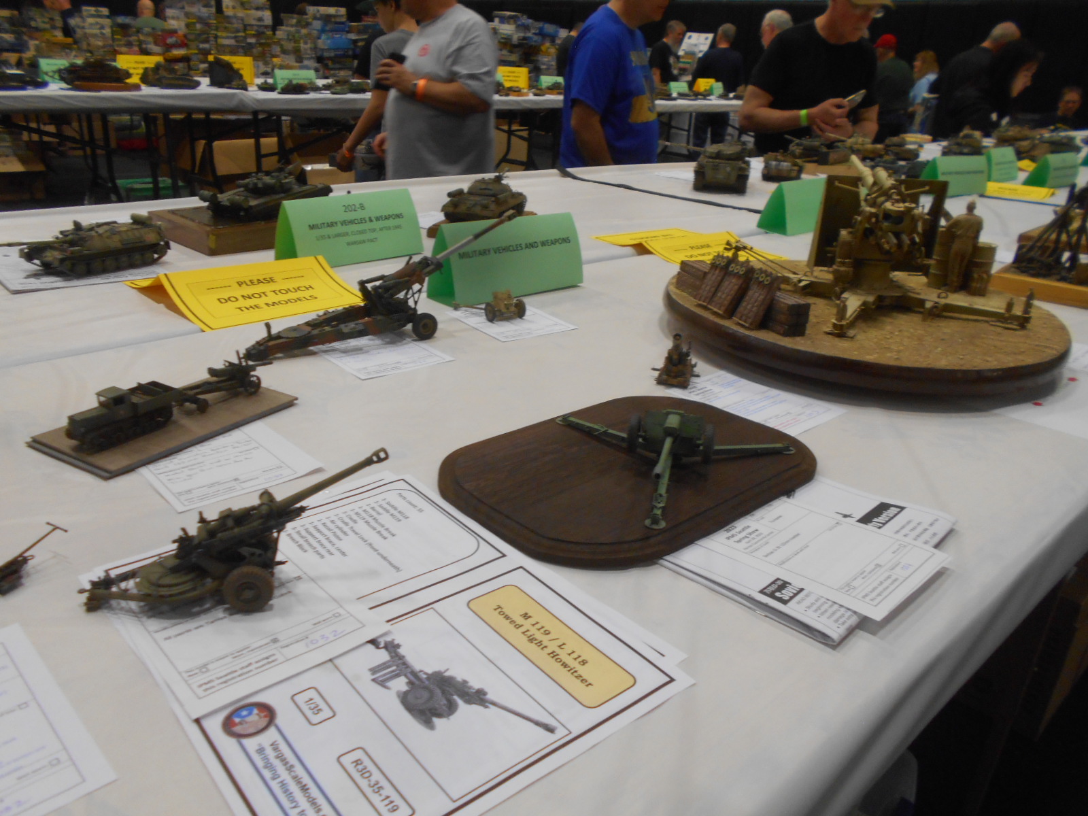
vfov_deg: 53.1
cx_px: 544
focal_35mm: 26
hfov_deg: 67.3
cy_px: 408
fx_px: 817
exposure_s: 1/30
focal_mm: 4.6
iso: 200
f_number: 3.2
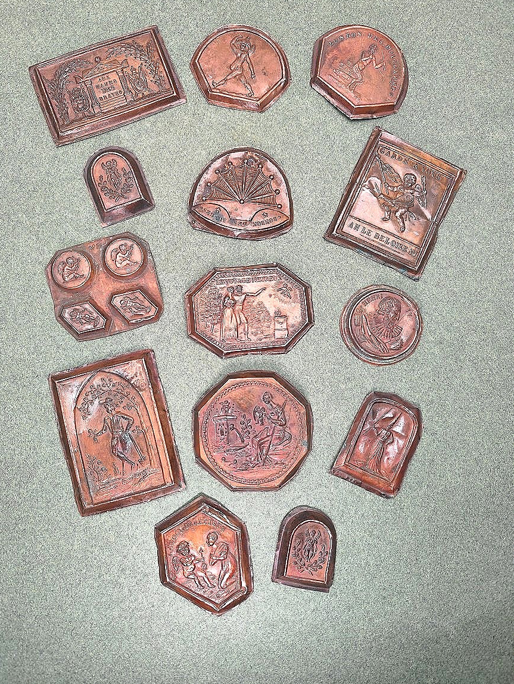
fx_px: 475
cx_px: 247
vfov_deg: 71.6
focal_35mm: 24
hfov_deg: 56.8
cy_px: 331
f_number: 1.65
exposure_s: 1/100
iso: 160
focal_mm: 6.14
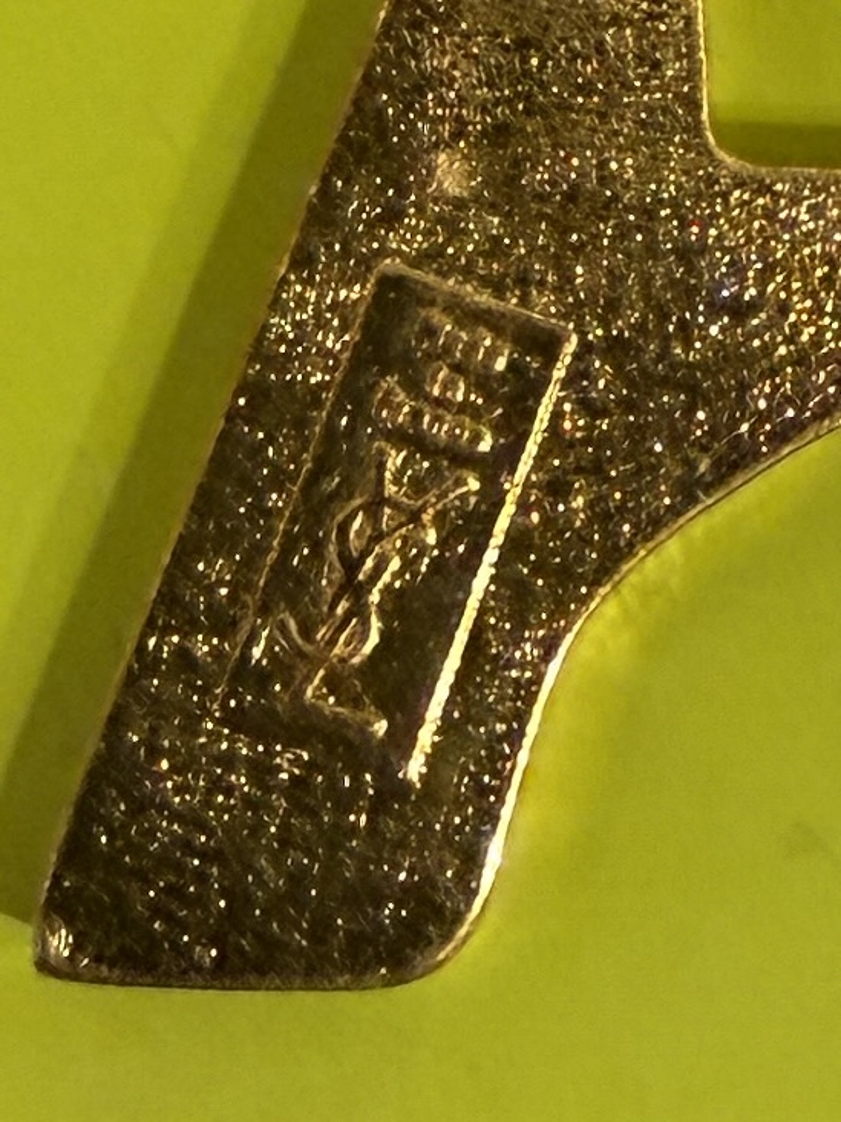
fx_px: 777
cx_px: 420
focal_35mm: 24
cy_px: 561
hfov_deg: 56.8
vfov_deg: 71.6
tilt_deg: -88.5
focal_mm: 2.22
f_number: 2.2
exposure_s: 1/100
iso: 250
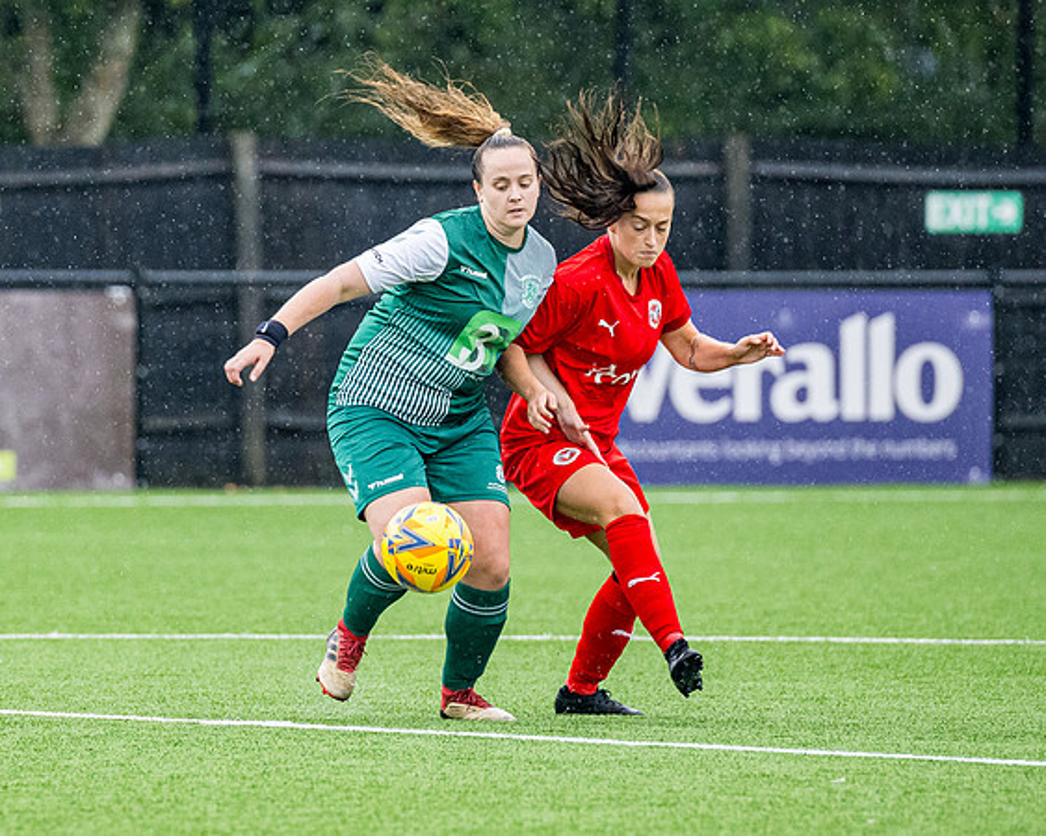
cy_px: 373
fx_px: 15884
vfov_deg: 3.0
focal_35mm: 513
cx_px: 213
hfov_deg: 3.8
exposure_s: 1/1250
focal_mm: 200
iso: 1250
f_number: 3.2
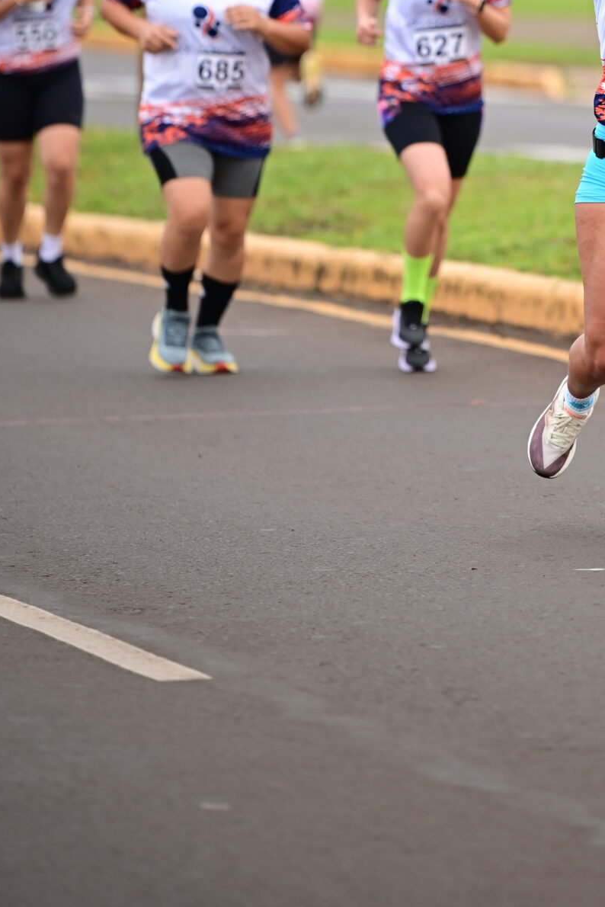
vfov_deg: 4.8
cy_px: -43
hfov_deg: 3.2
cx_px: 621
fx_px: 10832
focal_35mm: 430
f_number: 2.8
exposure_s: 1/1000
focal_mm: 200
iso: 320
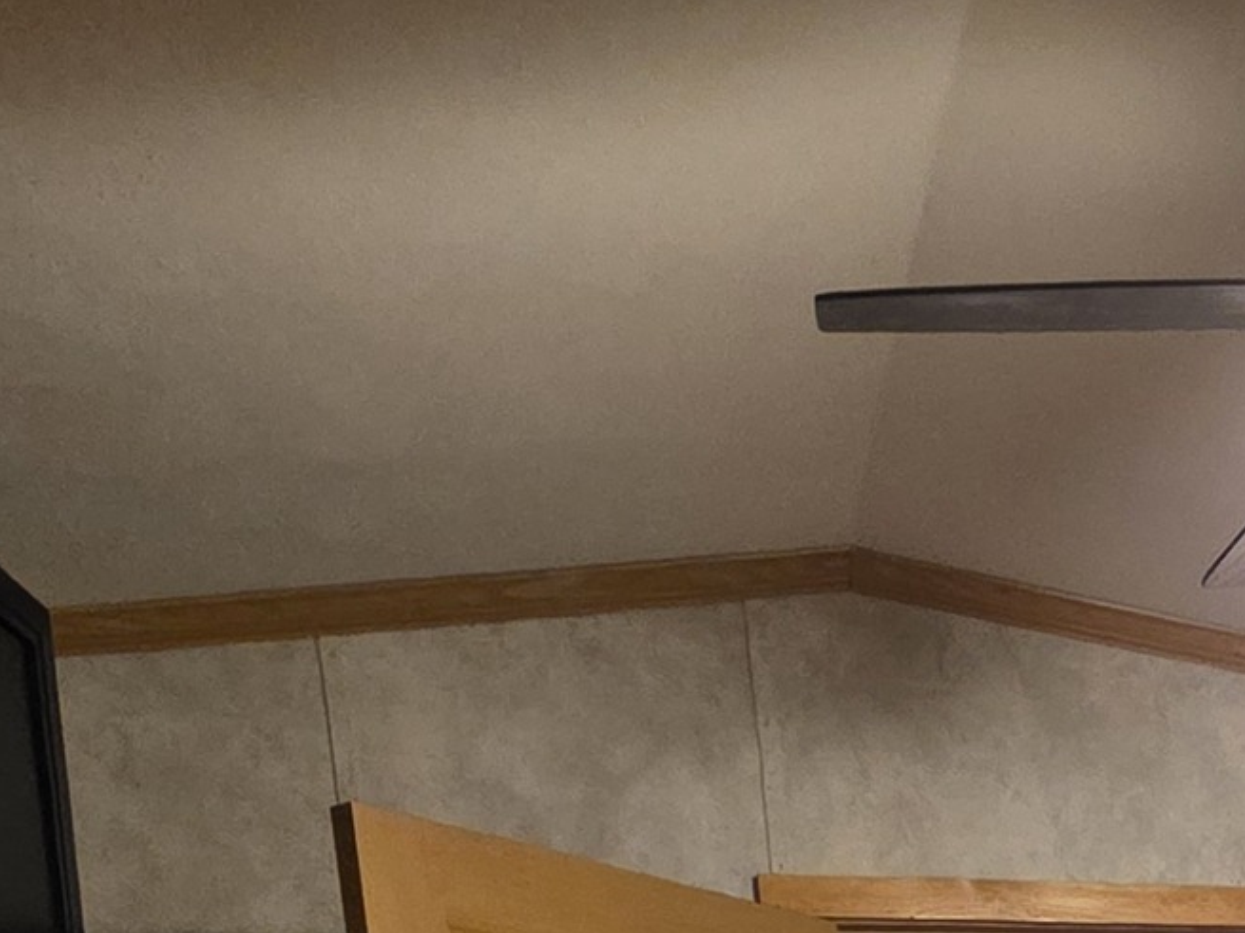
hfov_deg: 27.0
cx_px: 1591
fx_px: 2194
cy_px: 1786
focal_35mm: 61
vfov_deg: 17.9
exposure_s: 1/60
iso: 1000
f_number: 1.9
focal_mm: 2.2
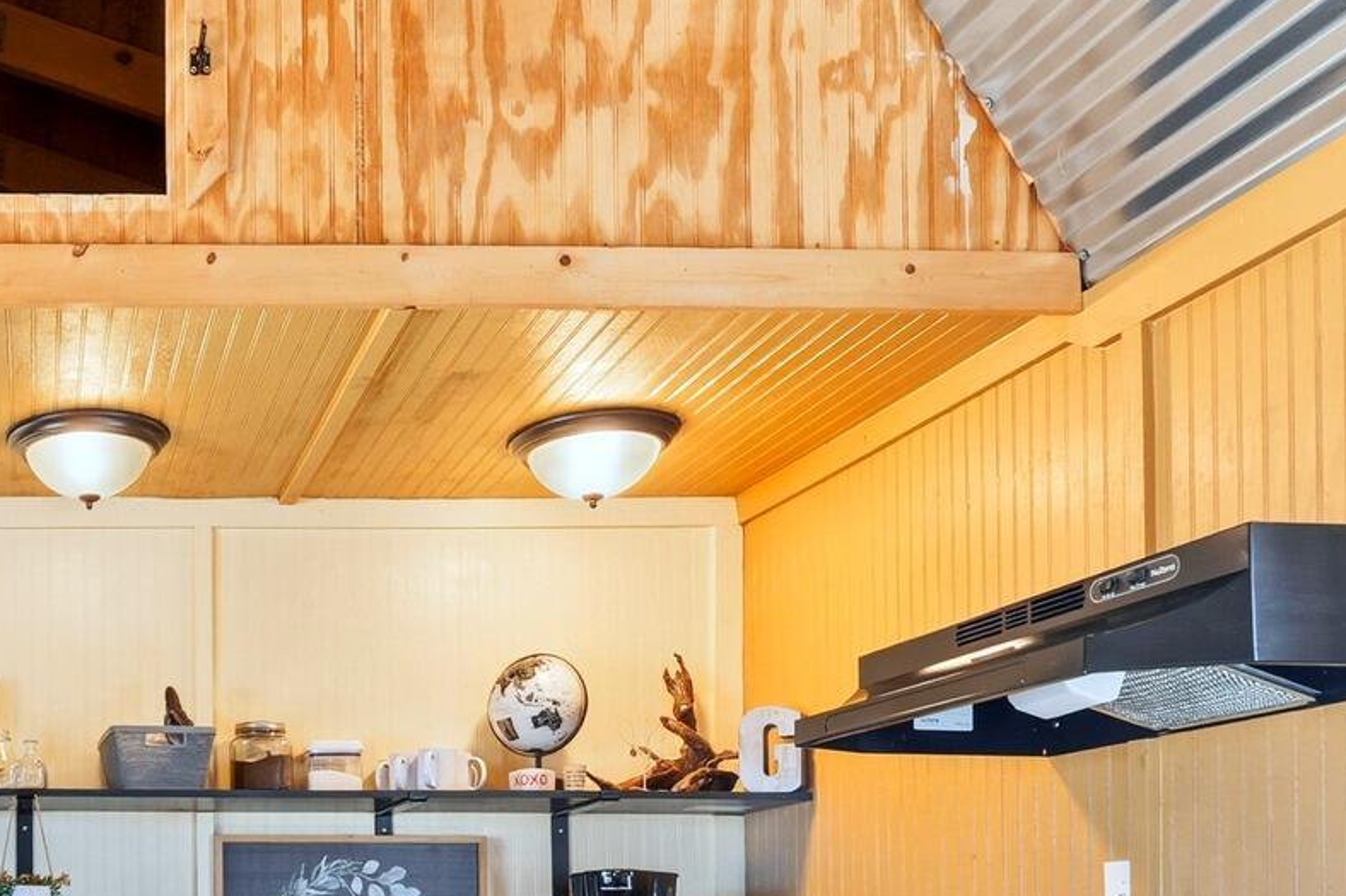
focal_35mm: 32
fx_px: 1196
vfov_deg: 37.2
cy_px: 879
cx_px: 24
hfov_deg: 49.0
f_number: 8
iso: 400
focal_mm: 14
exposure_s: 1/30
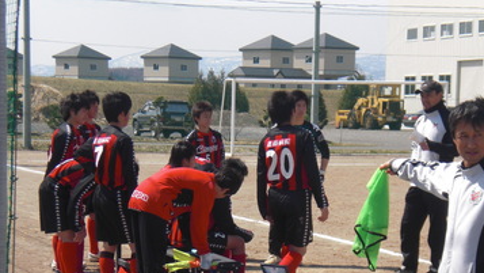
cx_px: 228
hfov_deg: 16.8
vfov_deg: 9.5
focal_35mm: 128
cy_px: 191
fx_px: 1643
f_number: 5.4
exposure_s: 1/320
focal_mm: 16.51
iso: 64
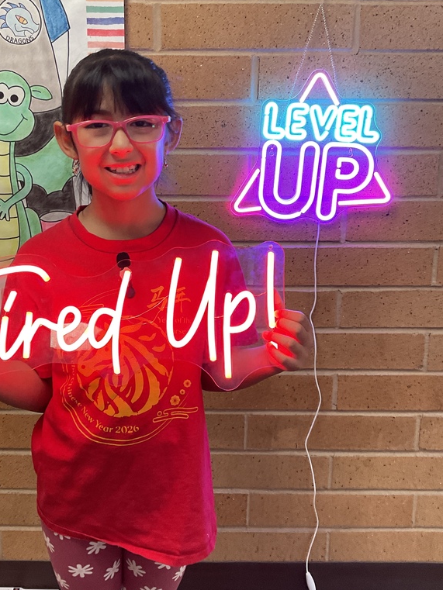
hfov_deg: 36.7
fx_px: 665
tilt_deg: -13.7
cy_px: 252
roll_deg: -0.7
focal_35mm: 39
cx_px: 171
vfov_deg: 47.7
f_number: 1.8
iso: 160
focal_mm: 3
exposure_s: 1/60
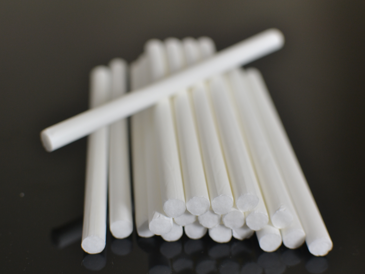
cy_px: 138
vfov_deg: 25.4
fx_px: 607
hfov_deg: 33.5
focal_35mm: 58
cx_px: 176
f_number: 4
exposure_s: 1/60
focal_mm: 35
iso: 400
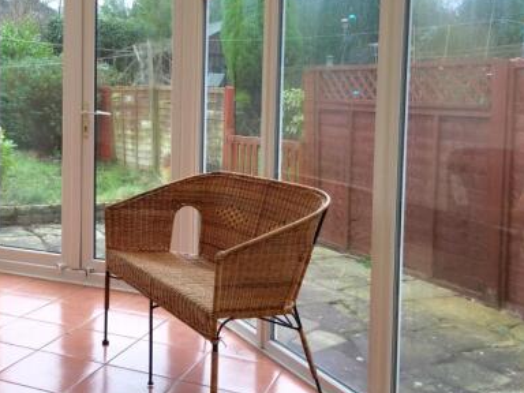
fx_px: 666
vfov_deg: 32.6
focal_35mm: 44
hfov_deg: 41.7
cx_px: 132
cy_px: 137
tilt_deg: -2.4
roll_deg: -1.0
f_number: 2.2
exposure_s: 1/100
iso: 40
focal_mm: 4.15
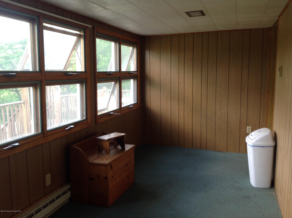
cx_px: 146
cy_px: 109
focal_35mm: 35
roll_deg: +0.7
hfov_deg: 52.7
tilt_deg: -7.5
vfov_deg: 40.6
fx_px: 295
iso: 50
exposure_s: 1/25
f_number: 2.4
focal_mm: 4.28
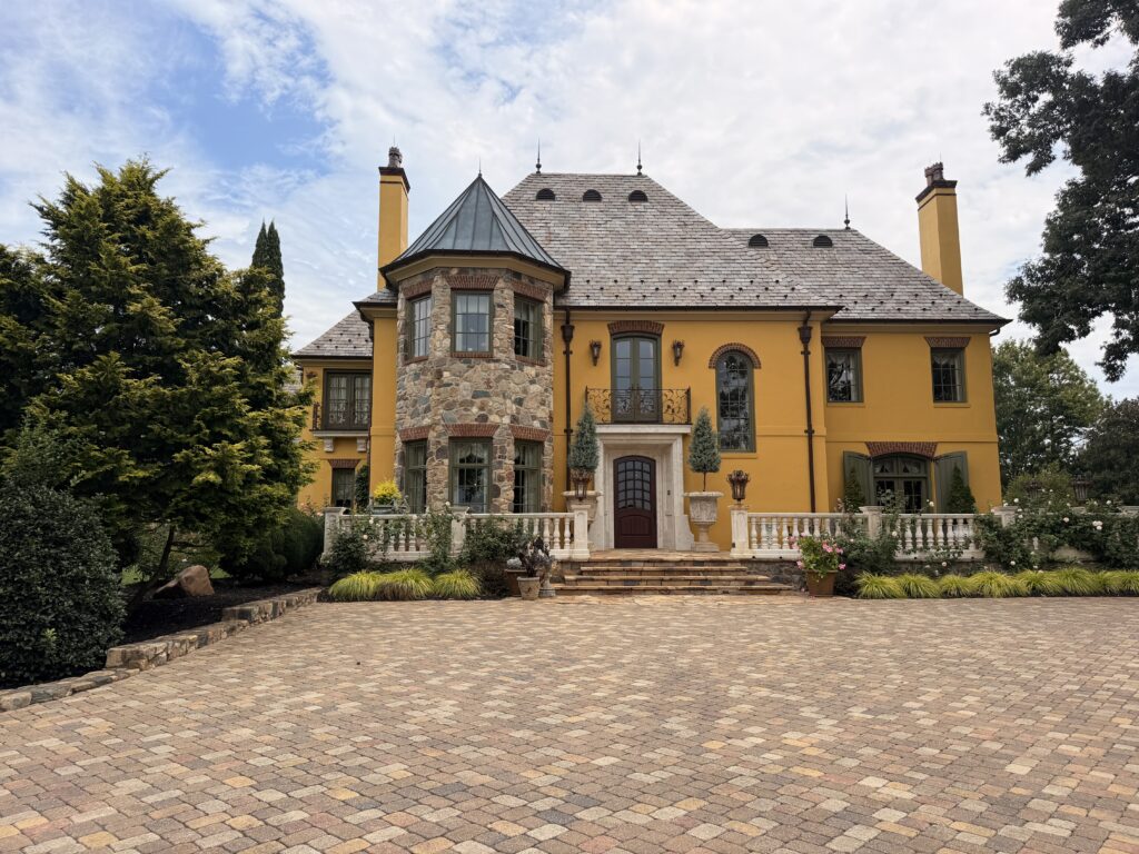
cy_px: 427
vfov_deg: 56.8
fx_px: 790
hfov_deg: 71.6
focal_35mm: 24
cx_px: 570
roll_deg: +0.6
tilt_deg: +7.6
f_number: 1.78
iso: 80
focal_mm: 6.76
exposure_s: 1/4405
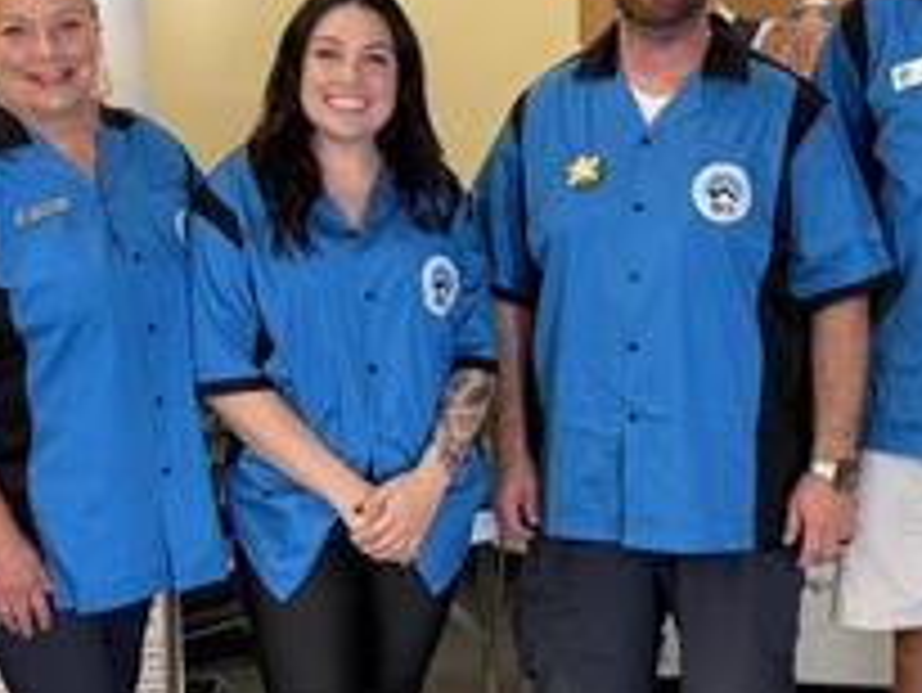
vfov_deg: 19.6
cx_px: 616
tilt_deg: -8.3
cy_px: 288
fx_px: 1999
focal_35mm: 75
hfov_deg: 25.8
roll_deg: +1.5
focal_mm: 6.76
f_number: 1.78
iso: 320
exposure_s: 1/60
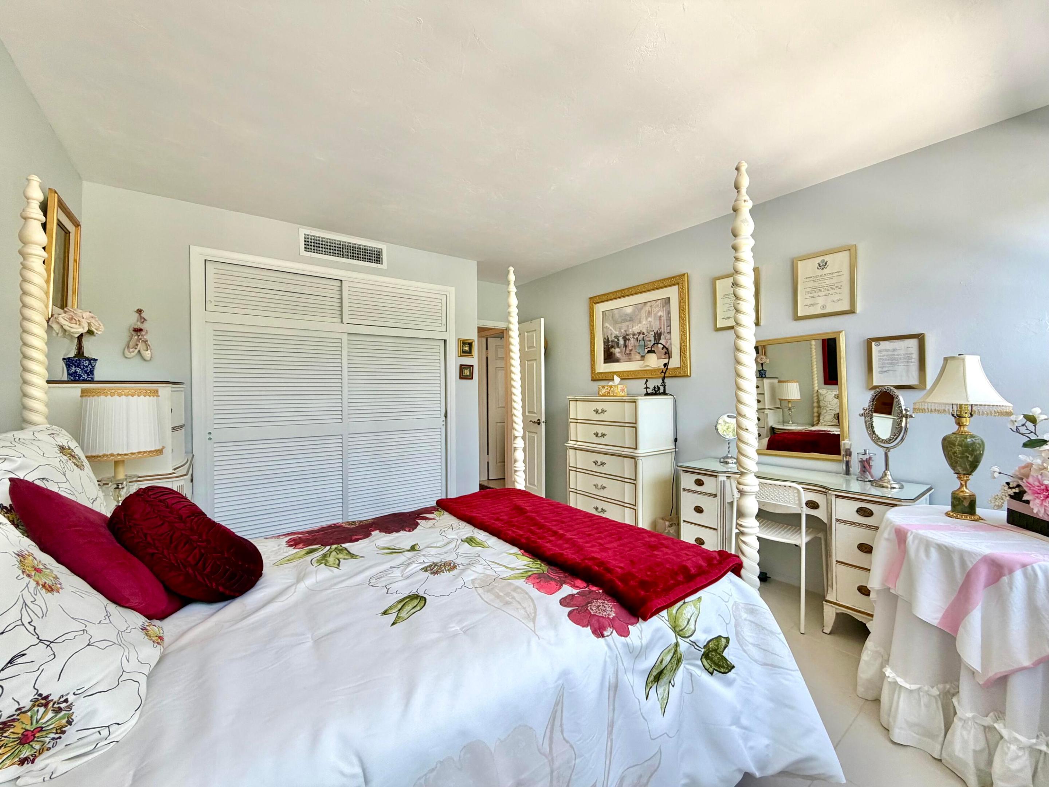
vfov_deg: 85.7
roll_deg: +0.9
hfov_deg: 102.1
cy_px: 394
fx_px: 424
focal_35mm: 14
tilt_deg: -0.6
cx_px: 524
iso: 100
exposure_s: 1/121
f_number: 2.2
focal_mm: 2.22
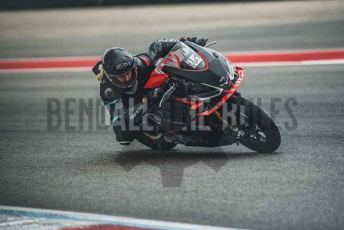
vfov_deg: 4.6
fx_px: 2867
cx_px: 172
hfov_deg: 6.9
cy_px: 115
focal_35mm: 300
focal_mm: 200
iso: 1000
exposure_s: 1/3200
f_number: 2
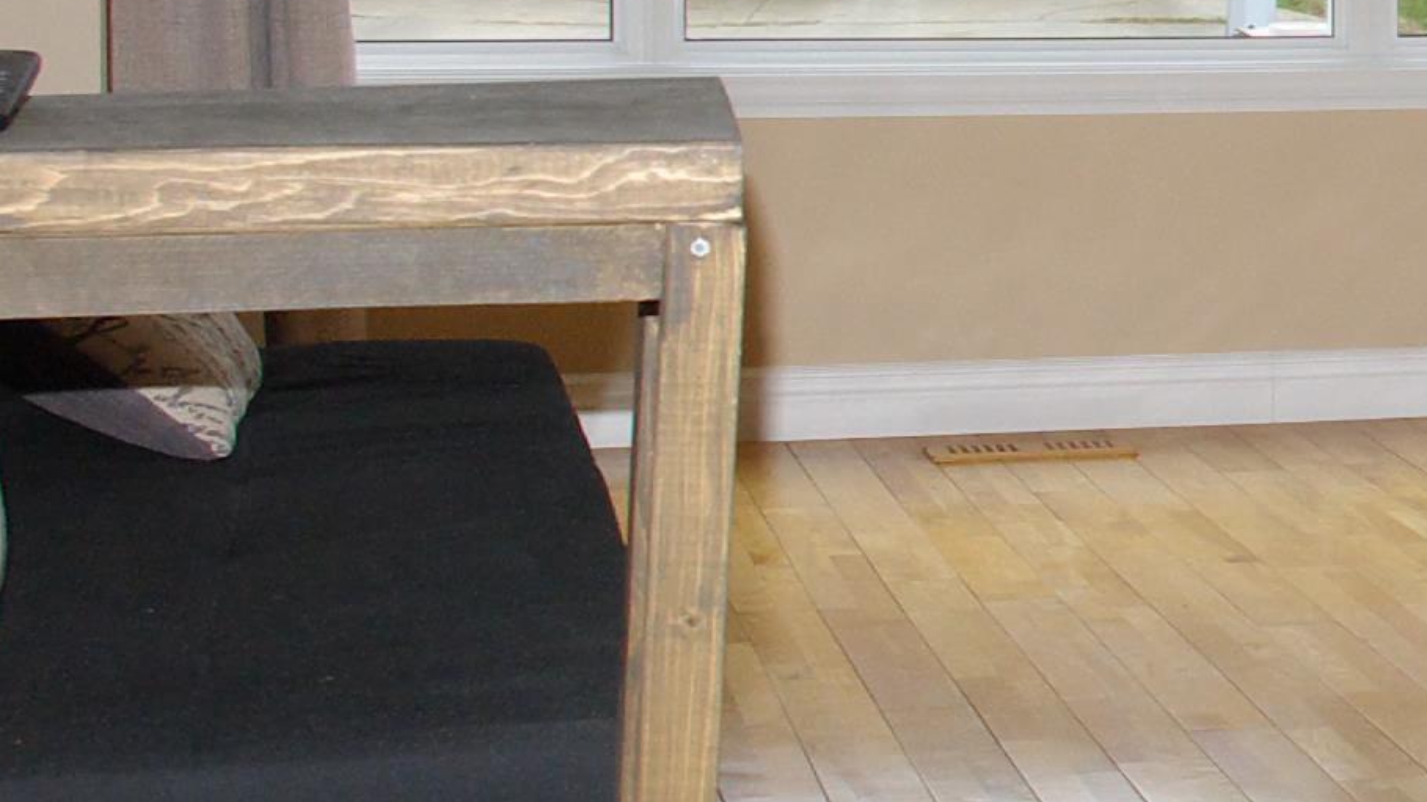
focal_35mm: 104
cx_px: 1871
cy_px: 20
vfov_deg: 11.5
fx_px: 3935
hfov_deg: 19.0
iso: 800
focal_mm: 20
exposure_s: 1/180
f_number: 9.5
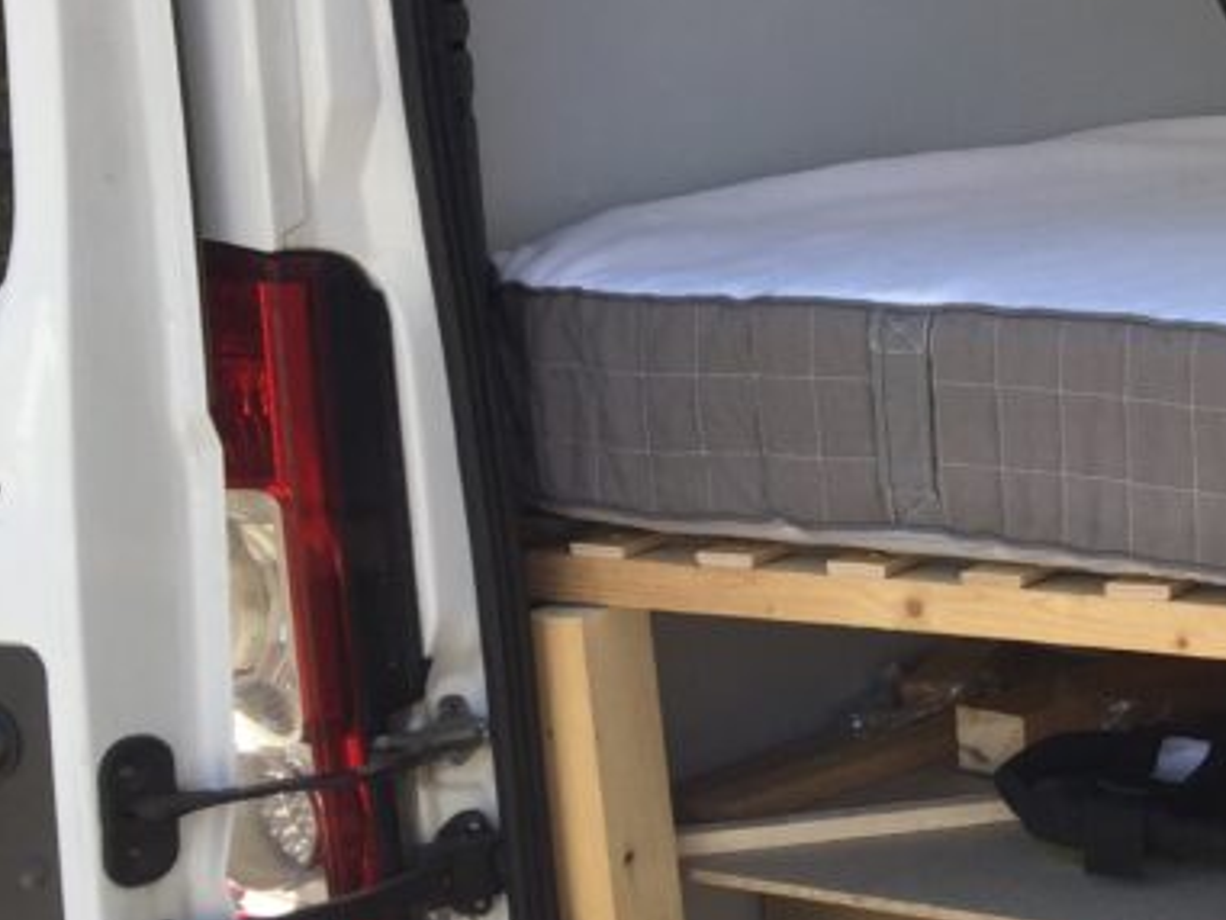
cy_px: 457
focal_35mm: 78
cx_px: 1638
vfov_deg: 18.9
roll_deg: -0.3
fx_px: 2763
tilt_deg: -8.6
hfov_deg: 22.2
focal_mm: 4.15
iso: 32
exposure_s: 1/314
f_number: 2.2
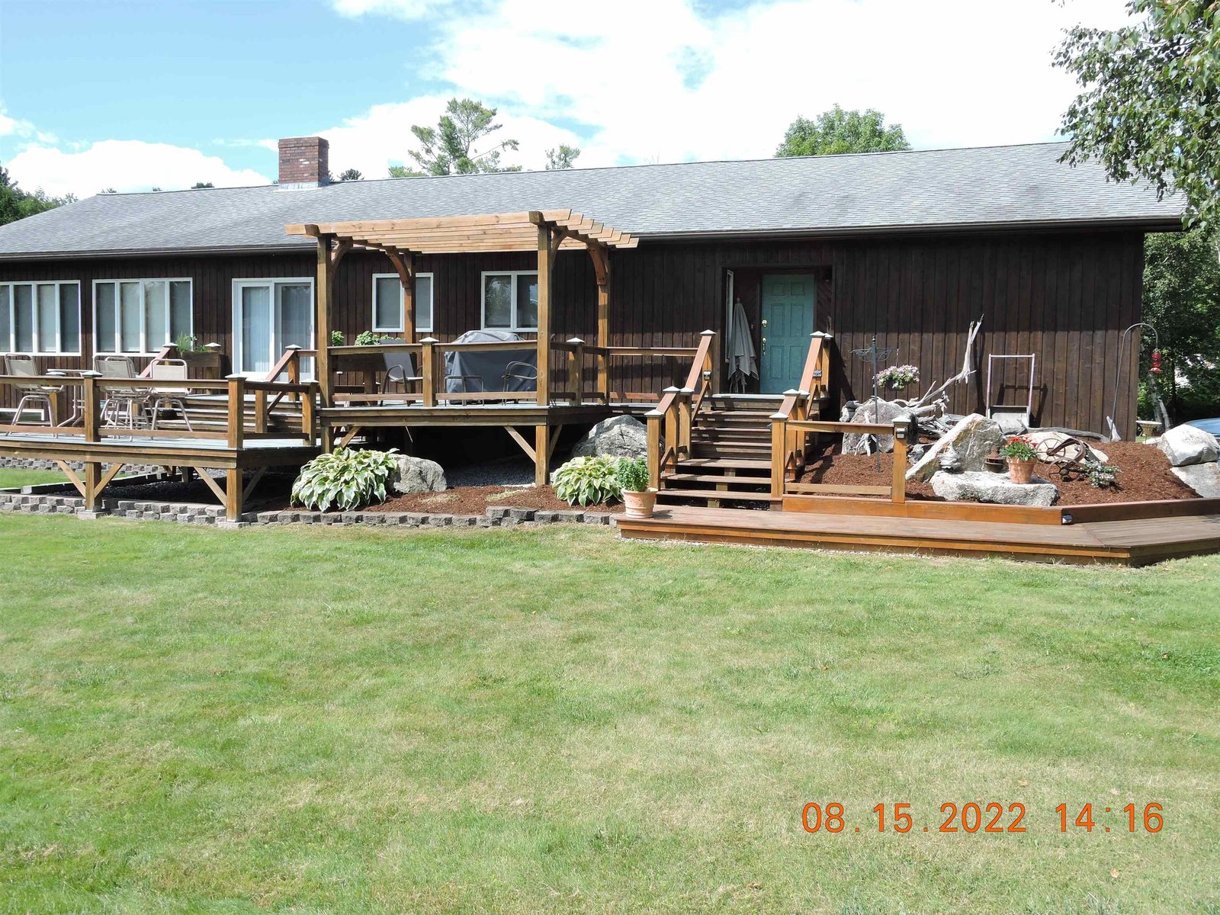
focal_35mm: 30
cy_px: 458
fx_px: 1057
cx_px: 610
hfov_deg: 60.0
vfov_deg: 46.8
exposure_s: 1/500
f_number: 3.5
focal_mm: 5.4
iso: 100
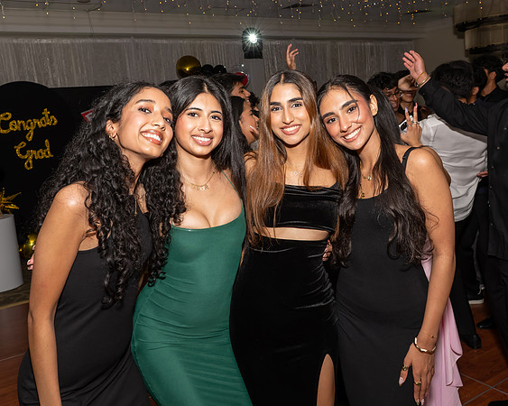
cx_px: 297
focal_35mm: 33
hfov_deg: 53.9
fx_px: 497
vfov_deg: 44.3
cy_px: 168
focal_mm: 17
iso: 640
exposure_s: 1/250
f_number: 7.1
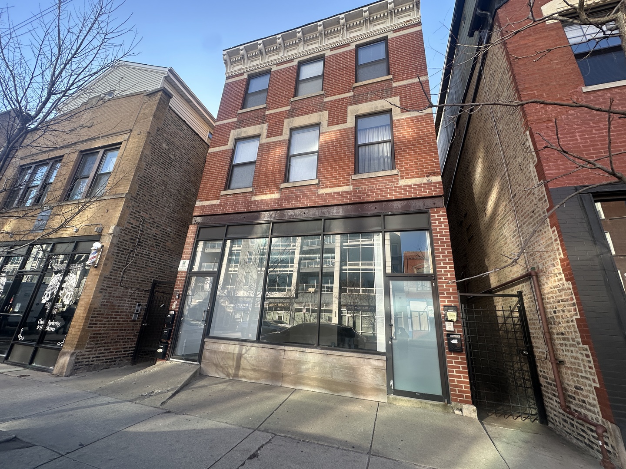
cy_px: 234
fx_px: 253
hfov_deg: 102.1
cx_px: 313
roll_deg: -3.7
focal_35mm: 14
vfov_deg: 85.7
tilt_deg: +19.1
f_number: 2.2
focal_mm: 2.22
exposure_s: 1/332
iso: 40
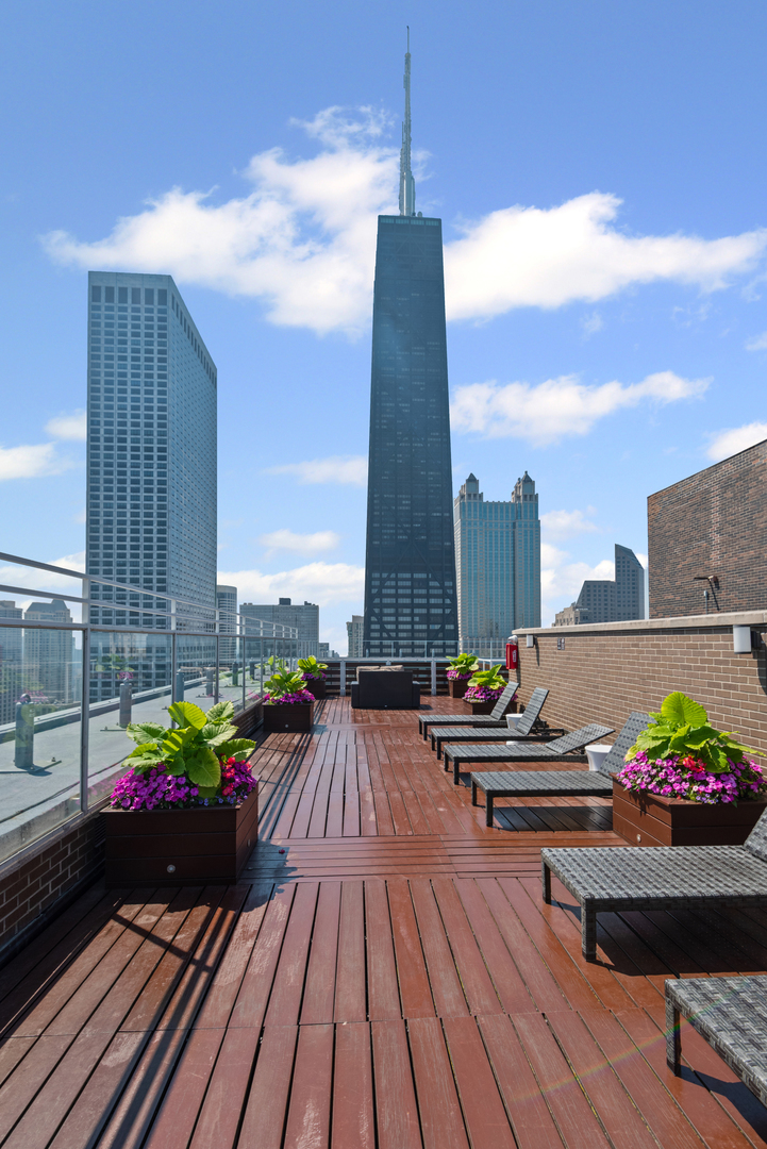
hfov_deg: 73.8
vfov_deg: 96.7
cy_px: 574
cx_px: 384
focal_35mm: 16
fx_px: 511
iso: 400
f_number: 8
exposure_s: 1/500
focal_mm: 16
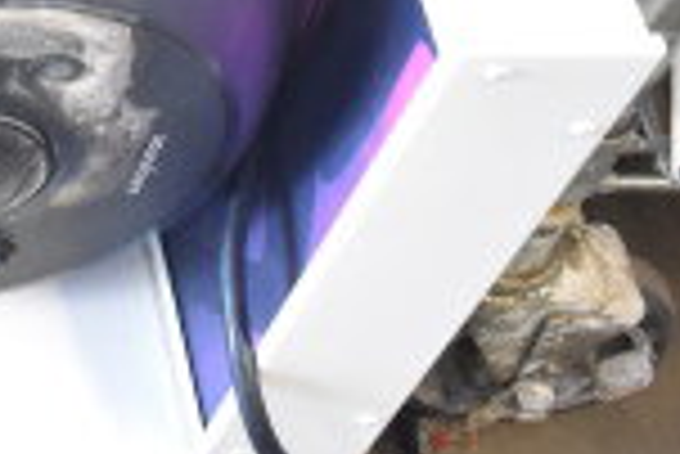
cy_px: -245
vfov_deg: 10.9
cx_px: -527
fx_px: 2288
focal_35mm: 121
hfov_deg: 14.8
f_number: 3.8
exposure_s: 1/30
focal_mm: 20
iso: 1800
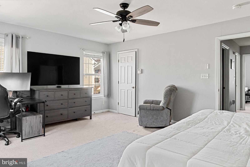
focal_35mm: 24
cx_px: 125
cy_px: 84
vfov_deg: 53.1
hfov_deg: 73.7
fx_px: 167
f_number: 8
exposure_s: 1/40
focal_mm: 24
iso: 800
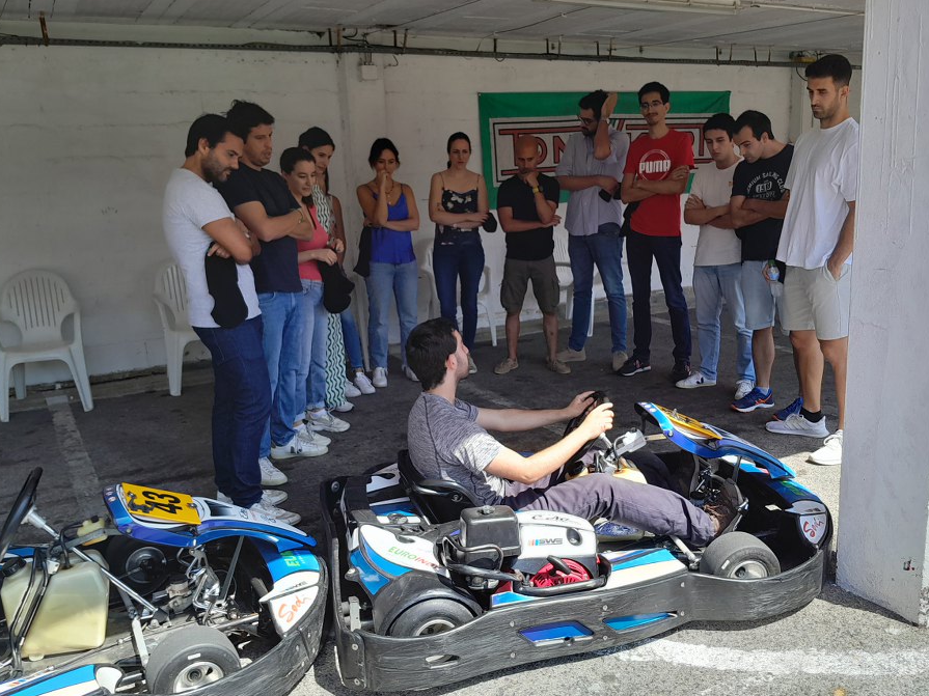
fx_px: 832
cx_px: 506
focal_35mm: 31
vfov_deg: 45.4
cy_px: 347
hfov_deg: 58.3
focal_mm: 3.98
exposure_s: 1/155
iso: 40
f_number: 1.8
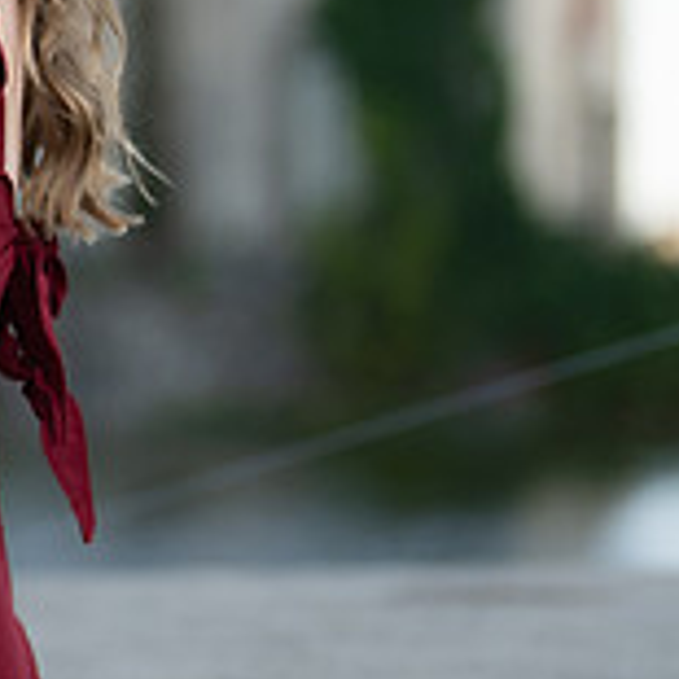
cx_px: -153
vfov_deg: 10.0
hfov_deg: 9.8
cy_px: 241
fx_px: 3884
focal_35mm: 175
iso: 100
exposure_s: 1/1600
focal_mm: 50
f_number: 1.2
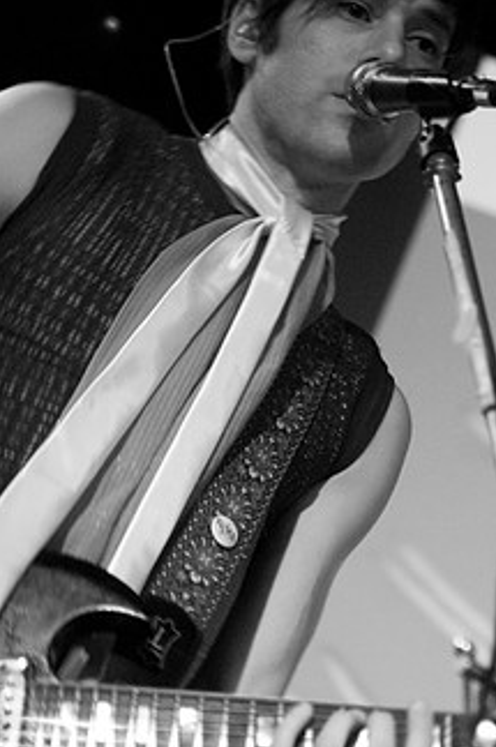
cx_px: 306
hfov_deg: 9.4
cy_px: 350
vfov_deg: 14.1
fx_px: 3027
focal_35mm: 146
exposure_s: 1/40
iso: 800
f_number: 3.2
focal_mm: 70
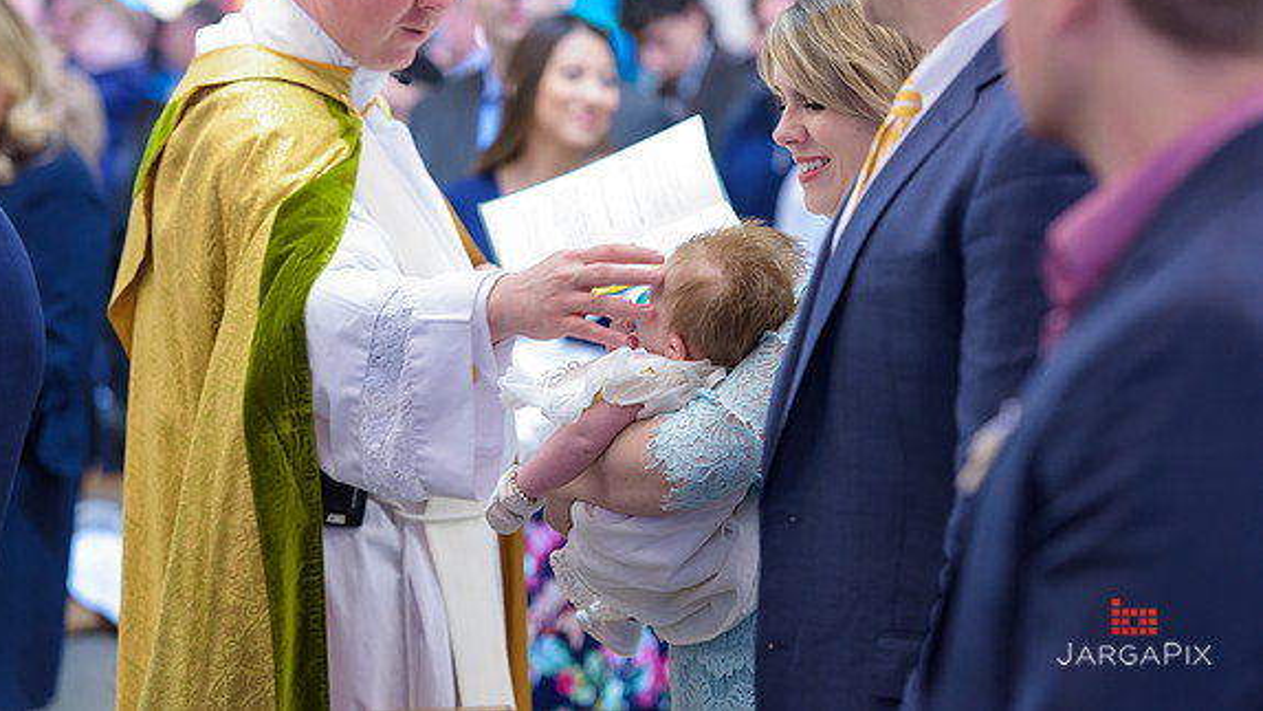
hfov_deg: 15.0
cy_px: 287
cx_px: 629
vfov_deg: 8.5
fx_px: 4789
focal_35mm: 143
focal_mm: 135
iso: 1600
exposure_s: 1/125
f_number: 4
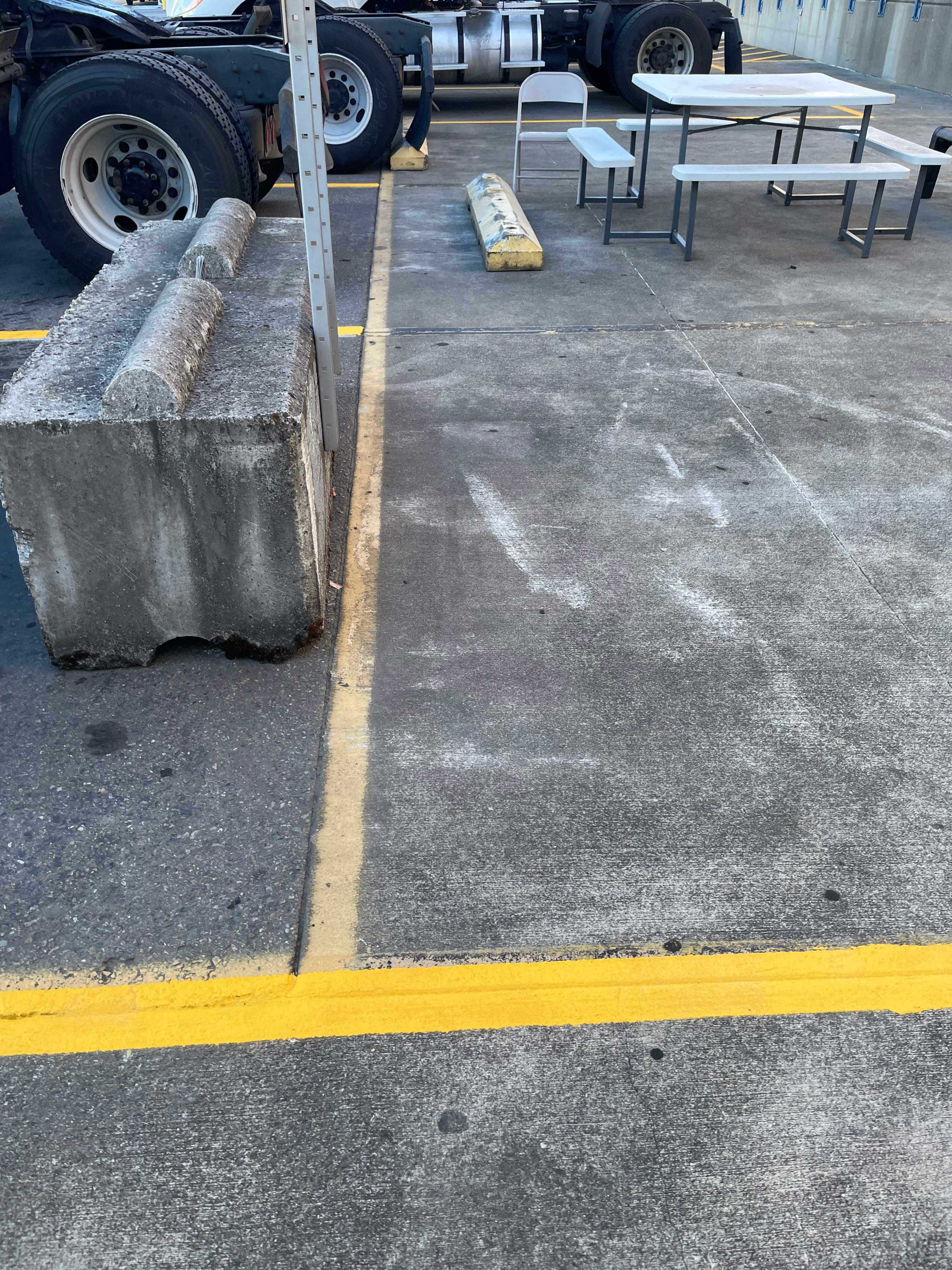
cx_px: 476
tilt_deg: -31.4
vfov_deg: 67.3
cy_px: 635
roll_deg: -2.3
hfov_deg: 53.1
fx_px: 953
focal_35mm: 26
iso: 40
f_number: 1.6
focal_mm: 4.2
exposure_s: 1/121
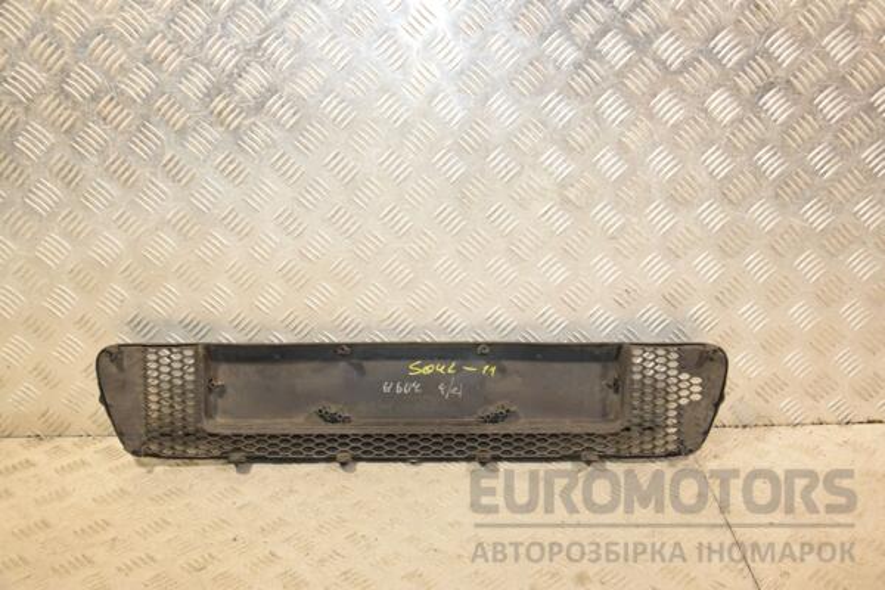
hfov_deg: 49.6
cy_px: 295
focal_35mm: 39
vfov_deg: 34.2
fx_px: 959
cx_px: 442
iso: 800
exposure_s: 1/200
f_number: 5
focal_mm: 26
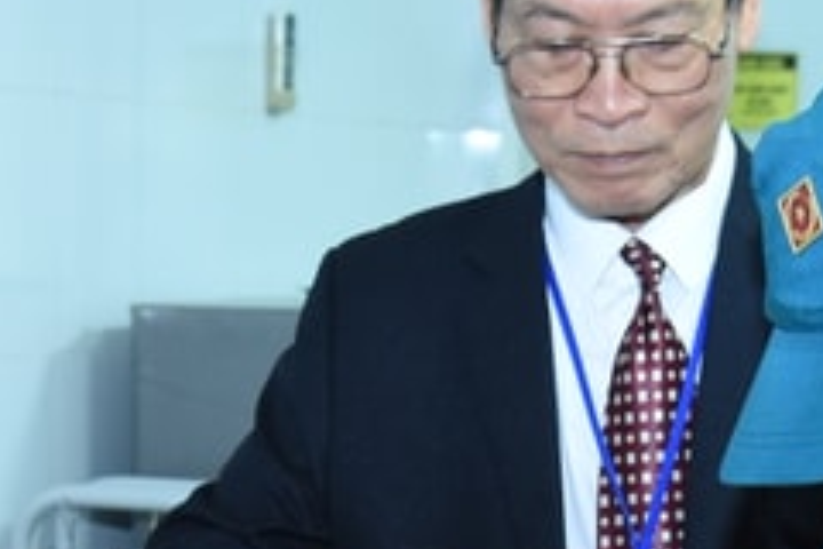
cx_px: 412
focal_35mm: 131
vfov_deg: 10.3
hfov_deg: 15.6
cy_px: 697
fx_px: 2995
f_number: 4
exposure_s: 1/200
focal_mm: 35
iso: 3200
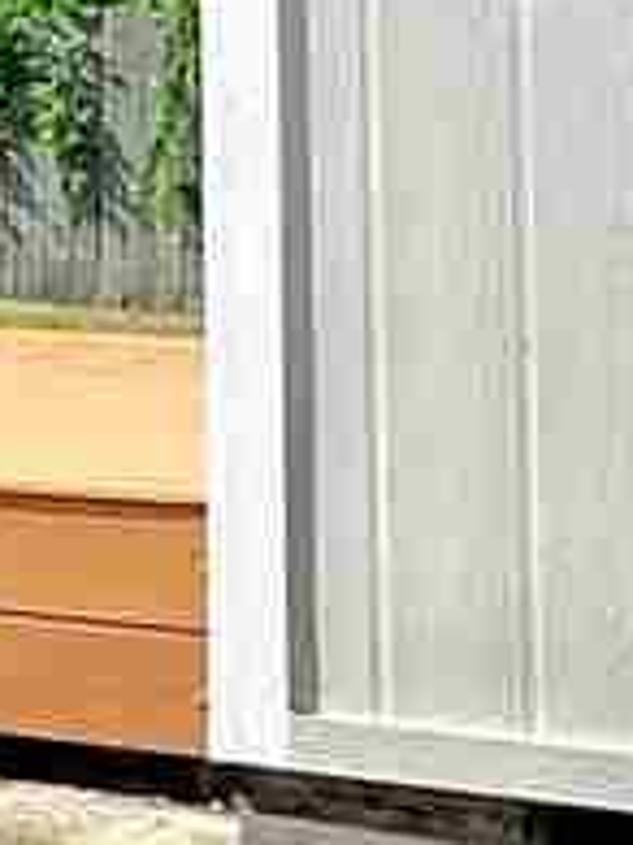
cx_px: -1786
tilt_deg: +1.4
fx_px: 3588
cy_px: -52
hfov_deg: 7.5
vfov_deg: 13.2
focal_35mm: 147
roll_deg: +0.1
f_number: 2.2
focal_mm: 2.22
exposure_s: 1/1511
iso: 40
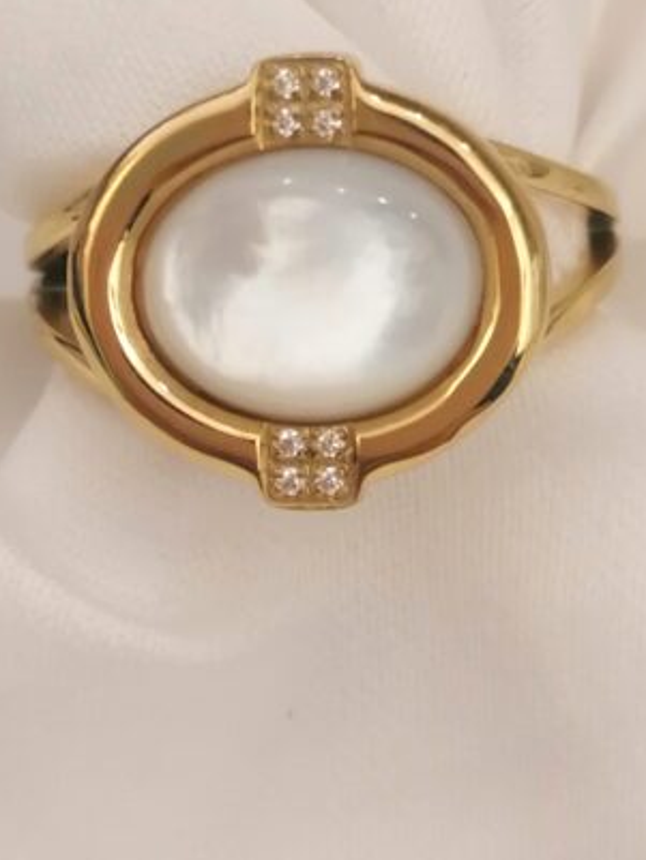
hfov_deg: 15.2
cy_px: 292
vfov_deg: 20.2
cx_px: 395
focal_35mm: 97
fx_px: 2412
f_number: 1.8
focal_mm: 4.75
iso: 160
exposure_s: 1/50
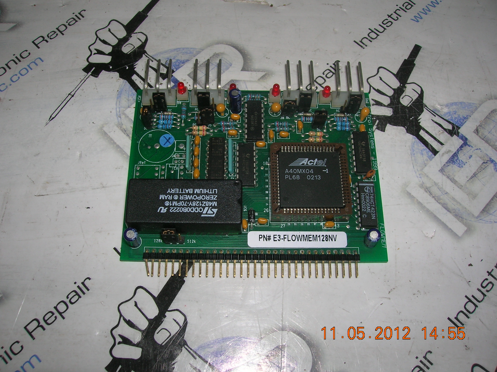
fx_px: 488
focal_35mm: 34
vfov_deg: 41.7
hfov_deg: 54.0
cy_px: 186
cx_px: 248
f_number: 4.9
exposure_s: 1/60.1
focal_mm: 5.7
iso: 50
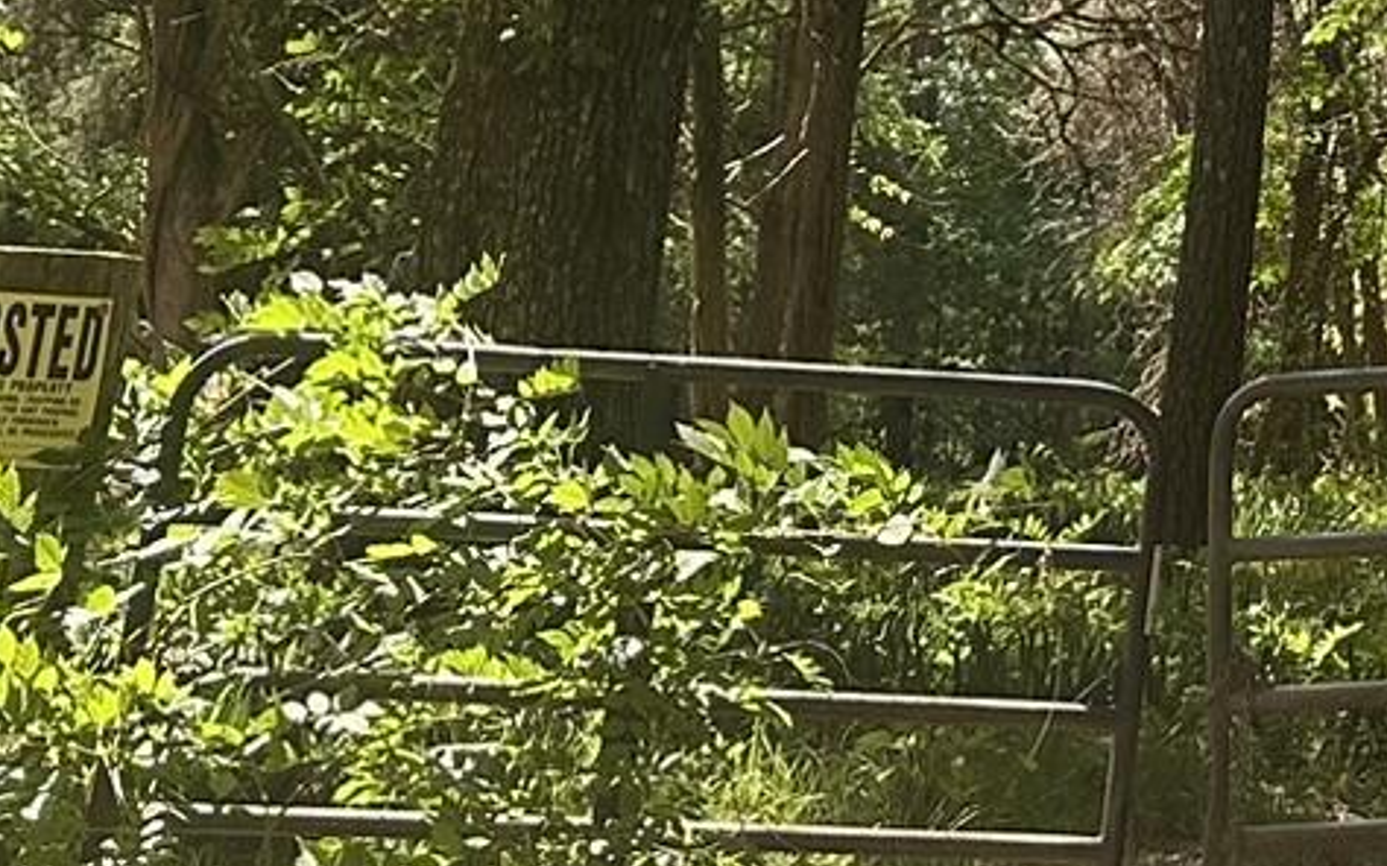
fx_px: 4157
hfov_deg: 17.3
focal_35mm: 110
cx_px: 2004
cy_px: -960
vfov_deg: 10.7
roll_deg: -1.4
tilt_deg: +16.8
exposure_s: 1/564
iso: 80
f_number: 1.78
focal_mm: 6.86
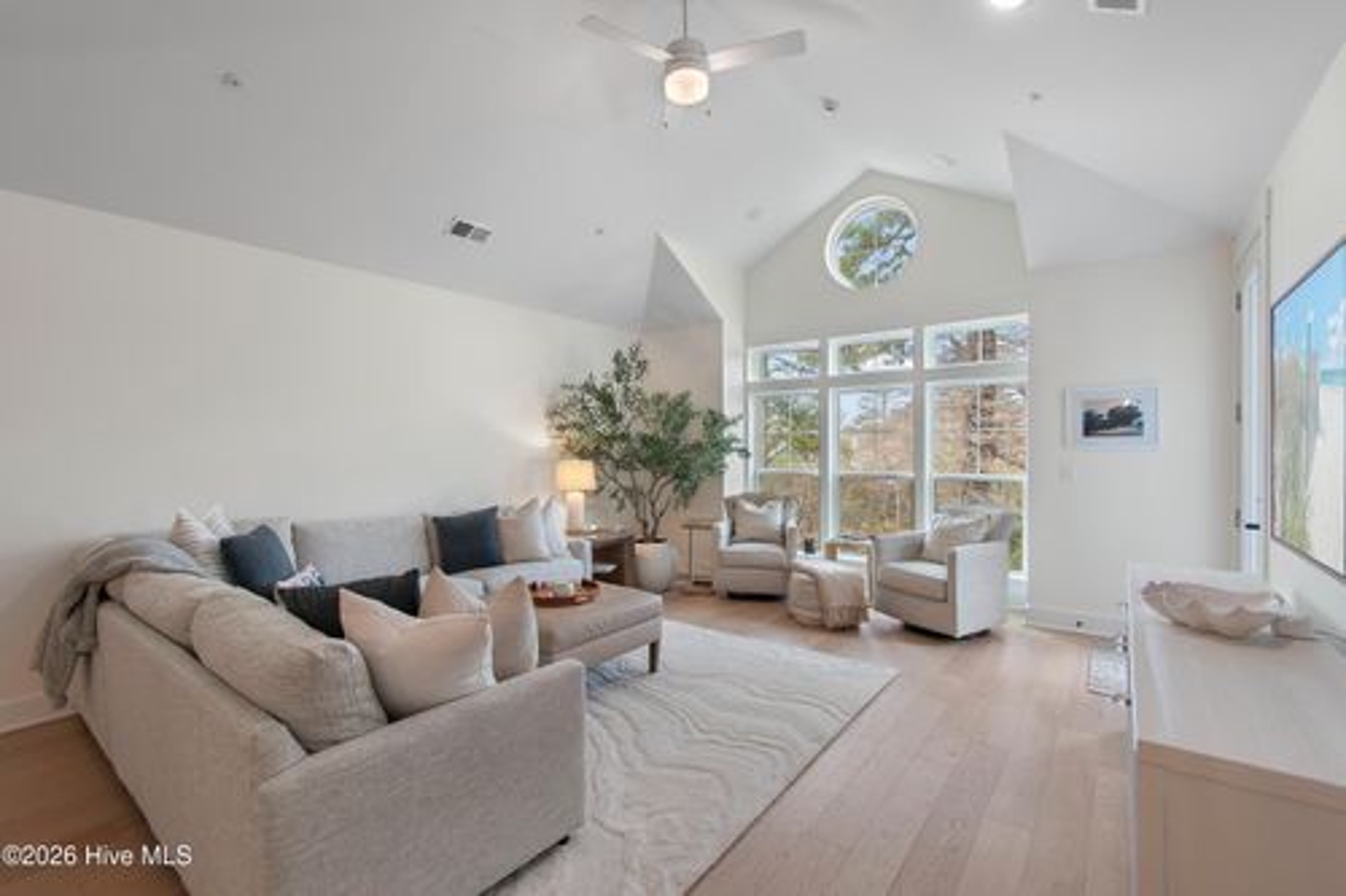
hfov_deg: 100.4
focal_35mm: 15
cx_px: 673
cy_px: 448
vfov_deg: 77.3
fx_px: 561
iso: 100
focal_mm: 10
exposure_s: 1/10
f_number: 4.5
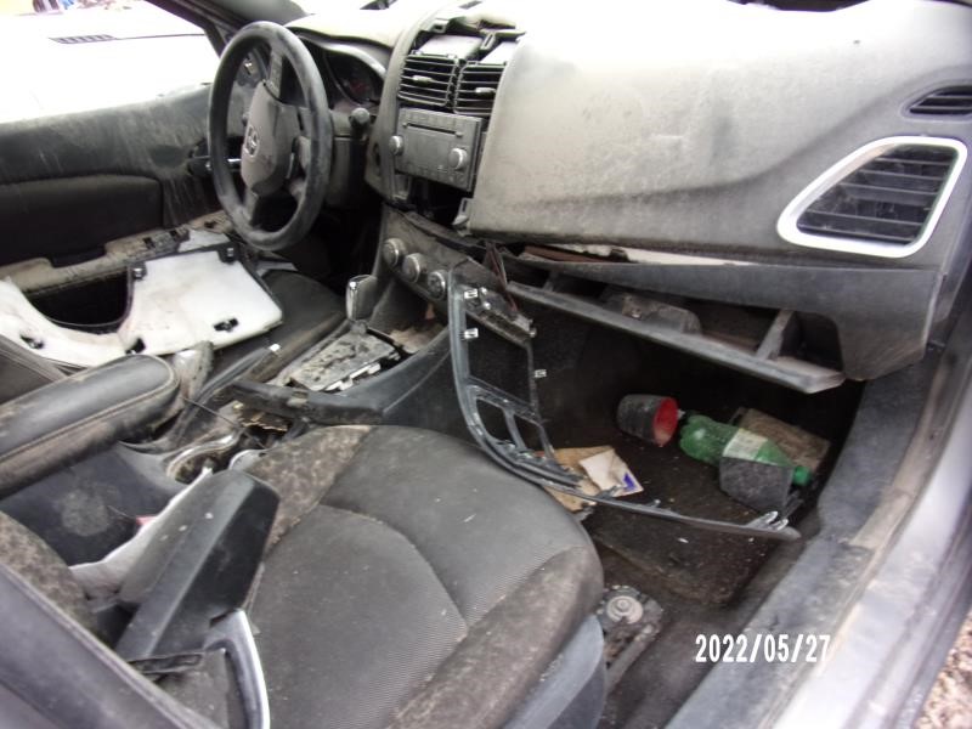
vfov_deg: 56.8
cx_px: 486
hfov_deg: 71.6
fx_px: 674
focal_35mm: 24
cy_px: 364
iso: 90
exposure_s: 1/34
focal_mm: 4.3
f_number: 3.3
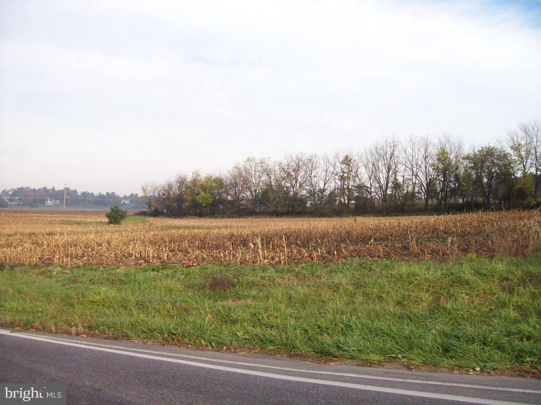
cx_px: 270
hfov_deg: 51.4
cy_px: 202
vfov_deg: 39.6
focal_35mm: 36
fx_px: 562
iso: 80
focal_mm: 6
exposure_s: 1/686
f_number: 2.7
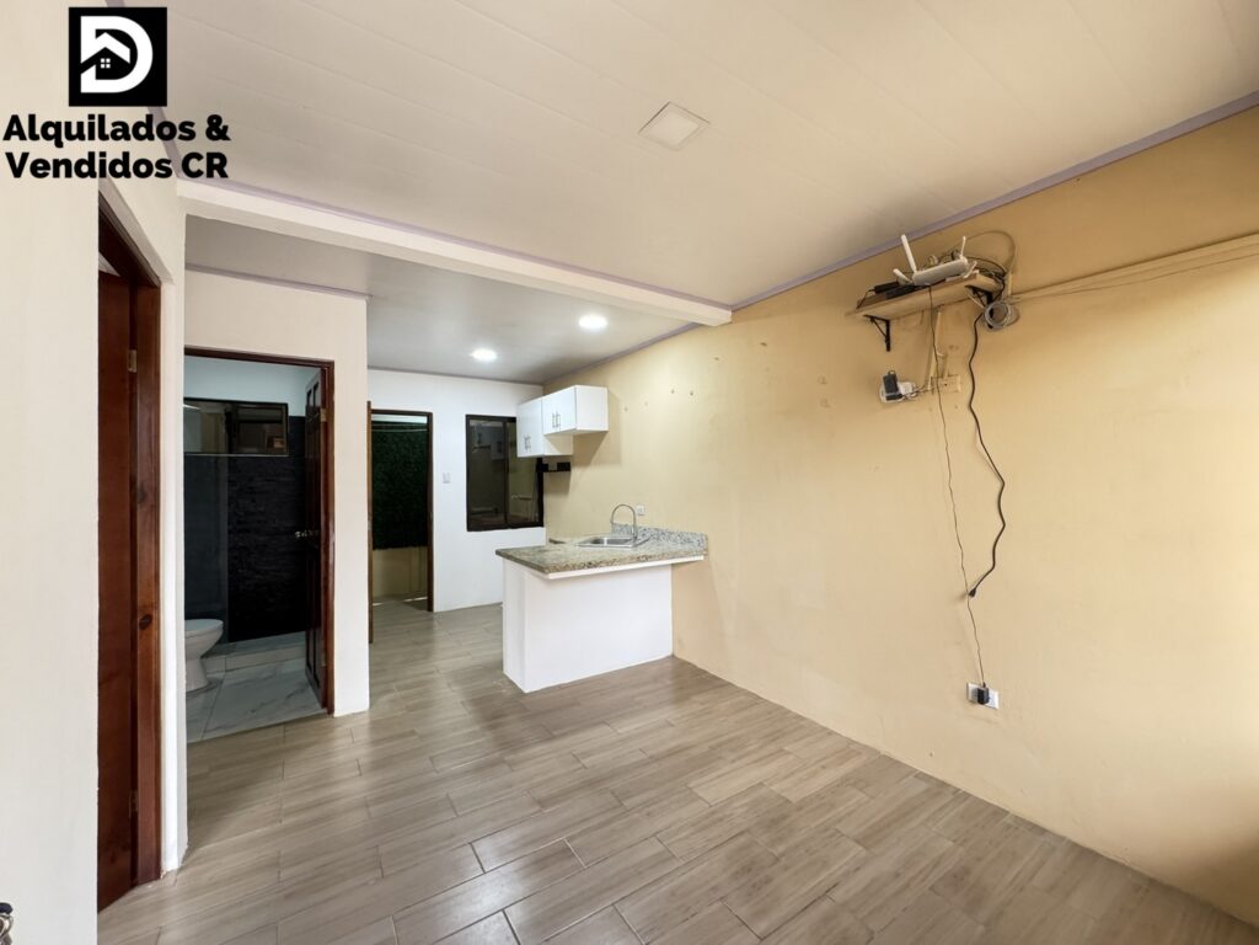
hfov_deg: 102.1
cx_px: 630
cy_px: 472
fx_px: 509
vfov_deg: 85.7
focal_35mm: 14
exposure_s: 1/80
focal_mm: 2.22
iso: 320
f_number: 2.2
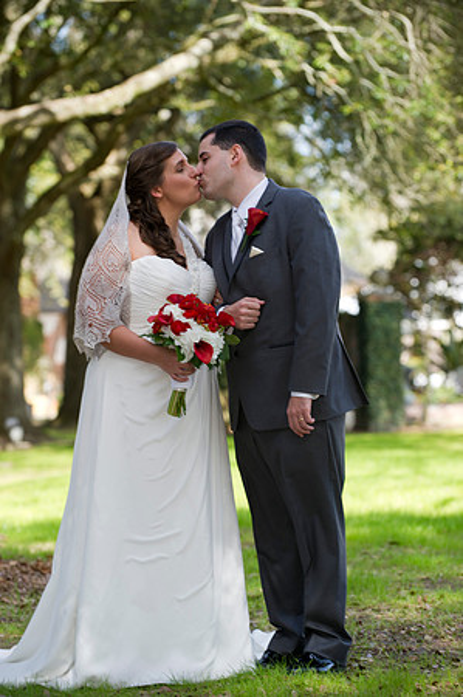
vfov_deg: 15.8
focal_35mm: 130
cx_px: 232
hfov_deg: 10.5
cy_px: 348
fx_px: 2514
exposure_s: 1/200
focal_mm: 130
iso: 100
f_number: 3.5
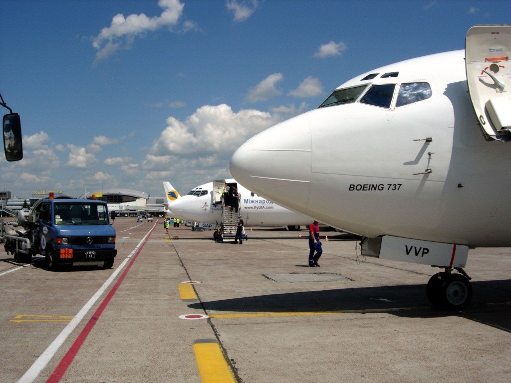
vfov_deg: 37.7
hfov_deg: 49.0
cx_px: 256
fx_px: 561
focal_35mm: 38
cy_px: 192
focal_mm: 7.8
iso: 64
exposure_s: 1/1878
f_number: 4.8
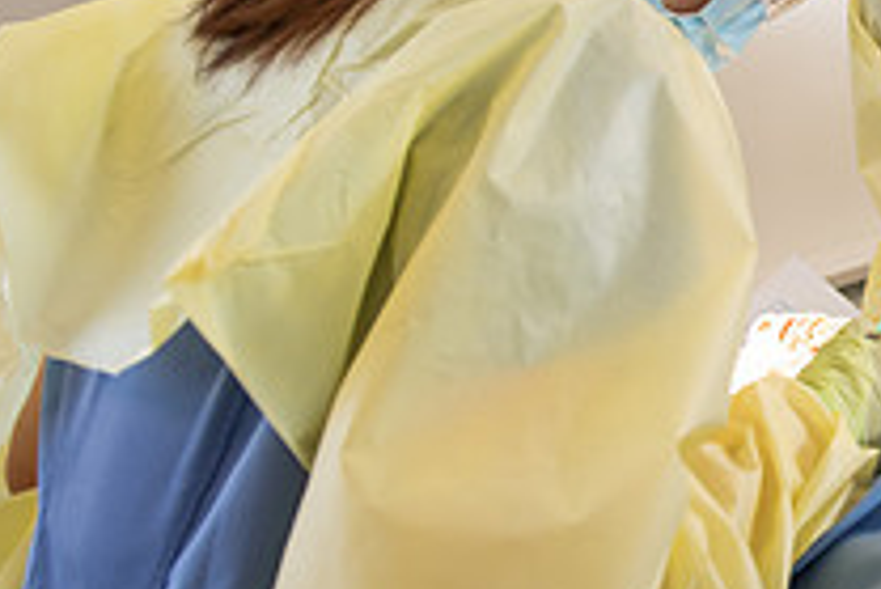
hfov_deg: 26.5
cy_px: 11
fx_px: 1641
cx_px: 1072
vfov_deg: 19.8
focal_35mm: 67
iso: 500
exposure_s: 1/200
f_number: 4
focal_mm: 24
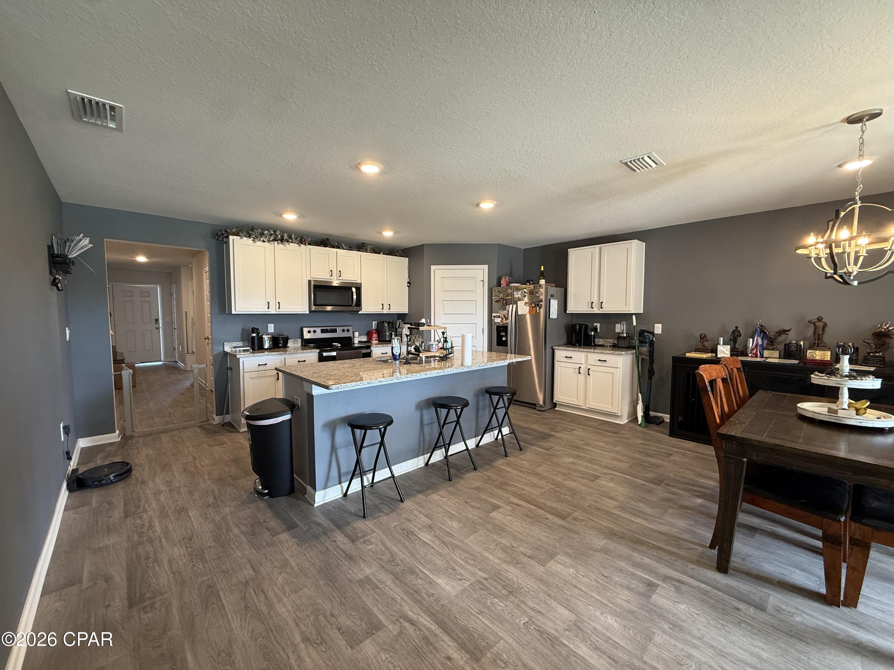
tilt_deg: -3.6
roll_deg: -0.2
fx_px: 362
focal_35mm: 14
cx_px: 447
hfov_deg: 102.1
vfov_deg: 85.7
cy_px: 335
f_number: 2.2
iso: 200
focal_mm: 2.22
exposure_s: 1/60
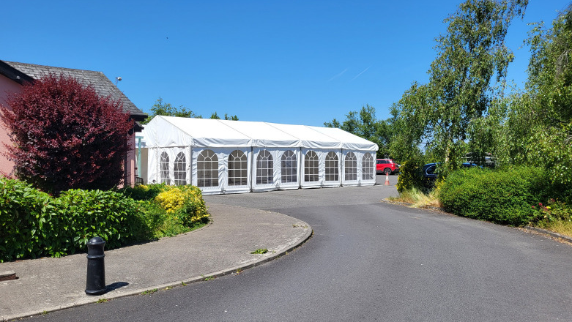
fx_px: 440
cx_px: 281
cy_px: 164
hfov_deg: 66.0
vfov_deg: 40.2
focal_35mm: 29
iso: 40
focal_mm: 5.4
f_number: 1.8
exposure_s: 1/2417
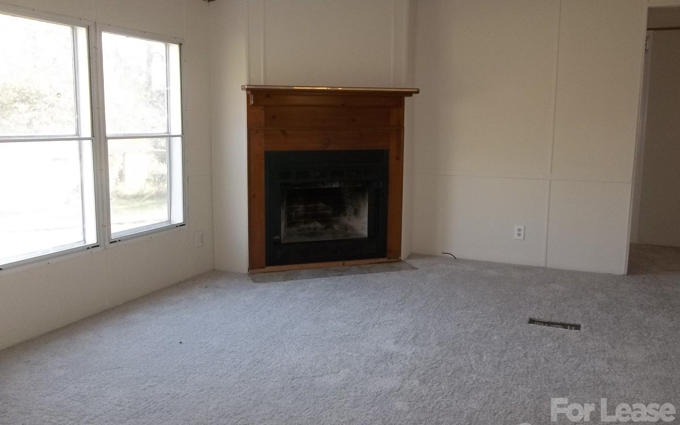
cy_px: 206
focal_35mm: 29
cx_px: 336
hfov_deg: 64.6
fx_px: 537
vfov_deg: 43.1
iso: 160
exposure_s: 1/40
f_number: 3.5
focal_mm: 4.9
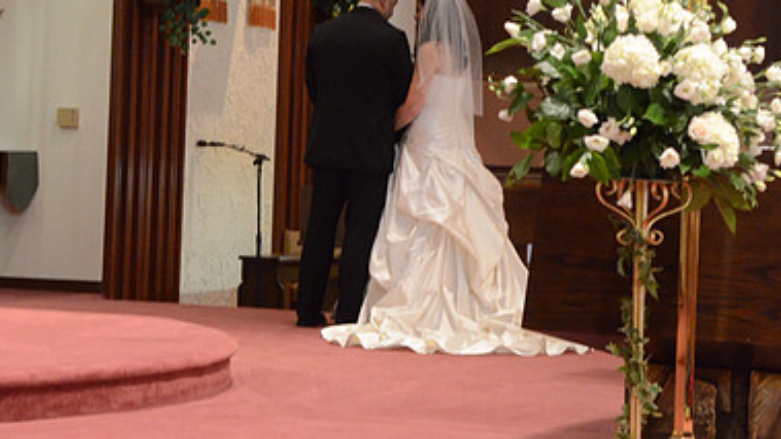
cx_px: 389
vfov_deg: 9.1
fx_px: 2729
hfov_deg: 16.3
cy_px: 19
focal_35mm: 132
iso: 4000
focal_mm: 55
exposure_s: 1/50
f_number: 5
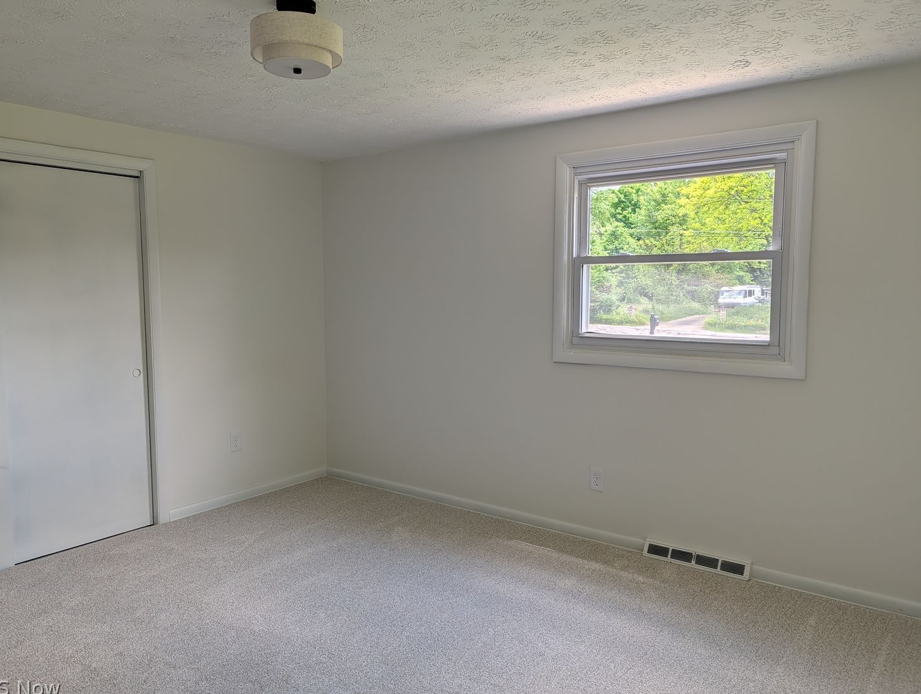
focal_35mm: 25
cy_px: 343
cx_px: 442
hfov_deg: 69.3
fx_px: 666
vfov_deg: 55.0
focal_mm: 6.9
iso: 18
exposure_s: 1/897
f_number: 1.68
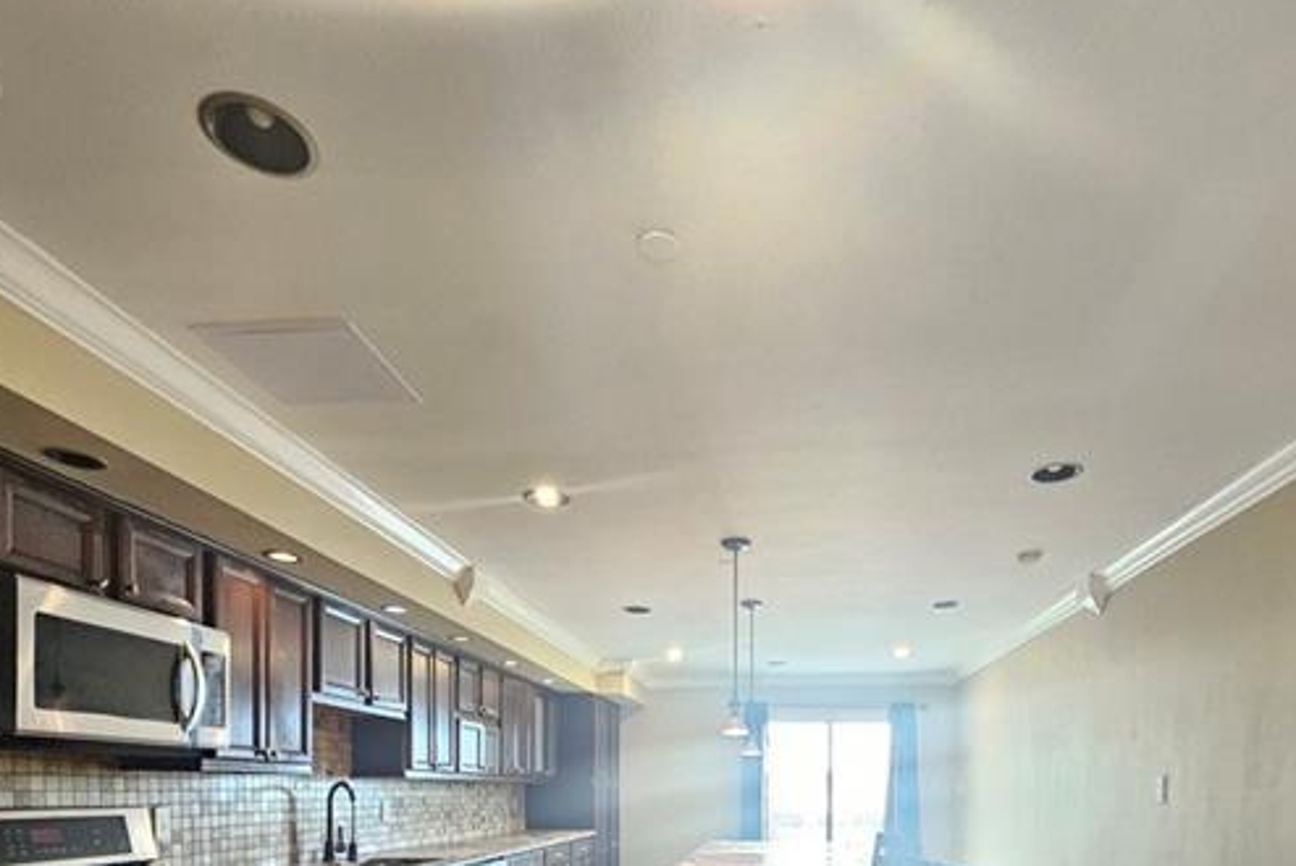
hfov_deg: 80.9
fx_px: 756
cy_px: 808
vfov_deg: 51.3
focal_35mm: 21
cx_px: 716
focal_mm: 1.74
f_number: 2.2
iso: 320
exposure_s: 1/30
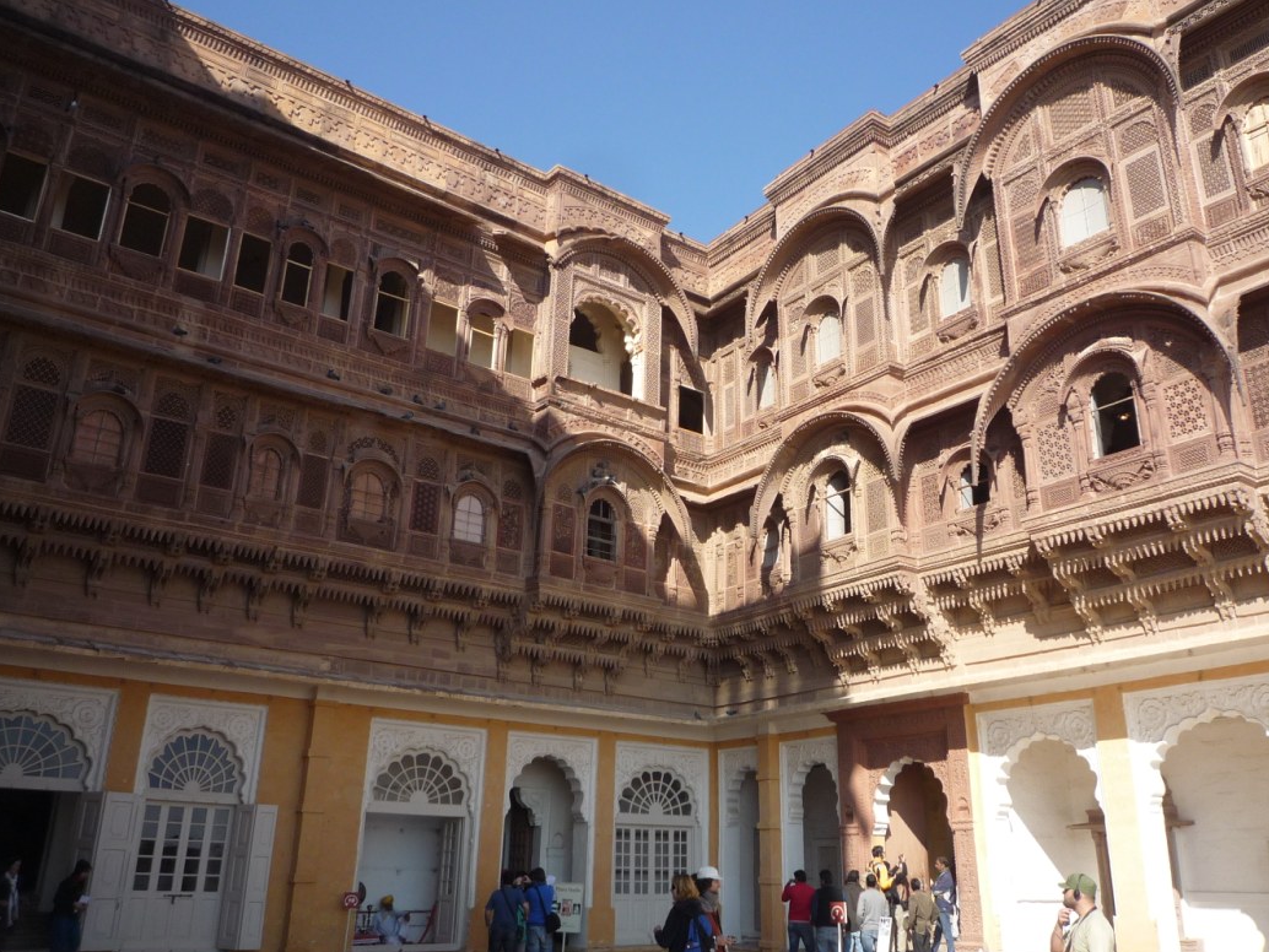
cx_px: 671
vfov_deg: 48.2
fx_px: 1063
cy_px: 451
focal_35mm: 29
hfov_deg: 61.6
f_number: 4
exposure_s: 1/500
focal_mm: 4.4
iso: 100
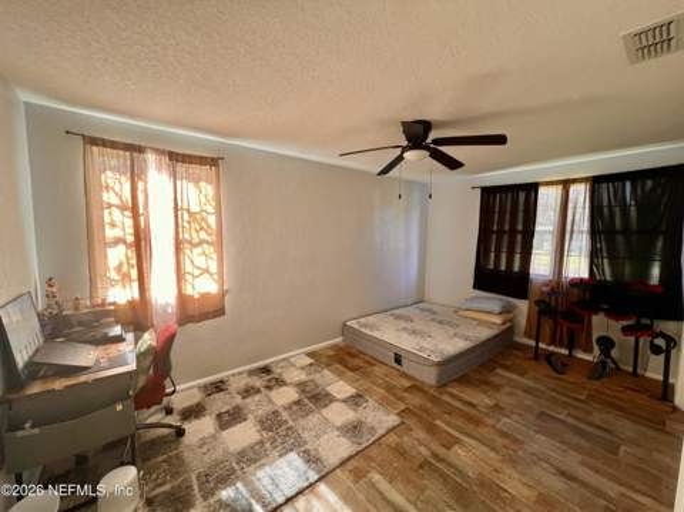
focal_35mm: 13
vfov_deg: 89.8
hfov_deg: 106.2
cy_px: 256
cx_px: 342
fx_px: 257
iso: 250
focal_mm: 1.57
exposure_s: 1/86
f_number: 1.8
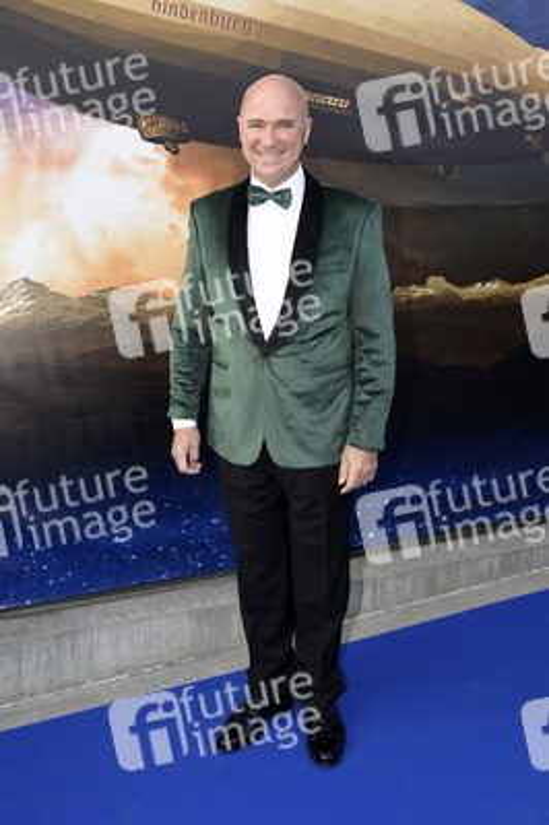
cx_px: 274
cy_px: 412
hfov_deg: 46.3
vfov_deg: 65.5
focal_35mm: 28
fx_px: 642
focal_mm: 28
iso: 800
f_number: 8
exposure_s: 1/160
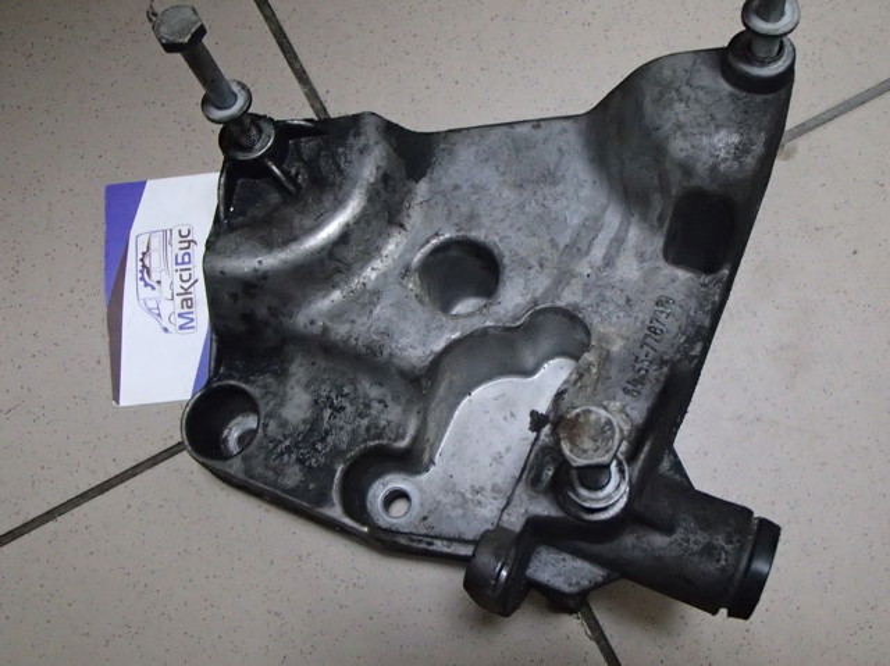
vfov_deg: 38.6
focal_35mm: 37
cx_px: 445
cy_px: 333
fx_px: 951
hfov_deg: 50.2
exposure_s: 1/40
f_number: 4.7
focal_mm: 6.64
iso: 1600
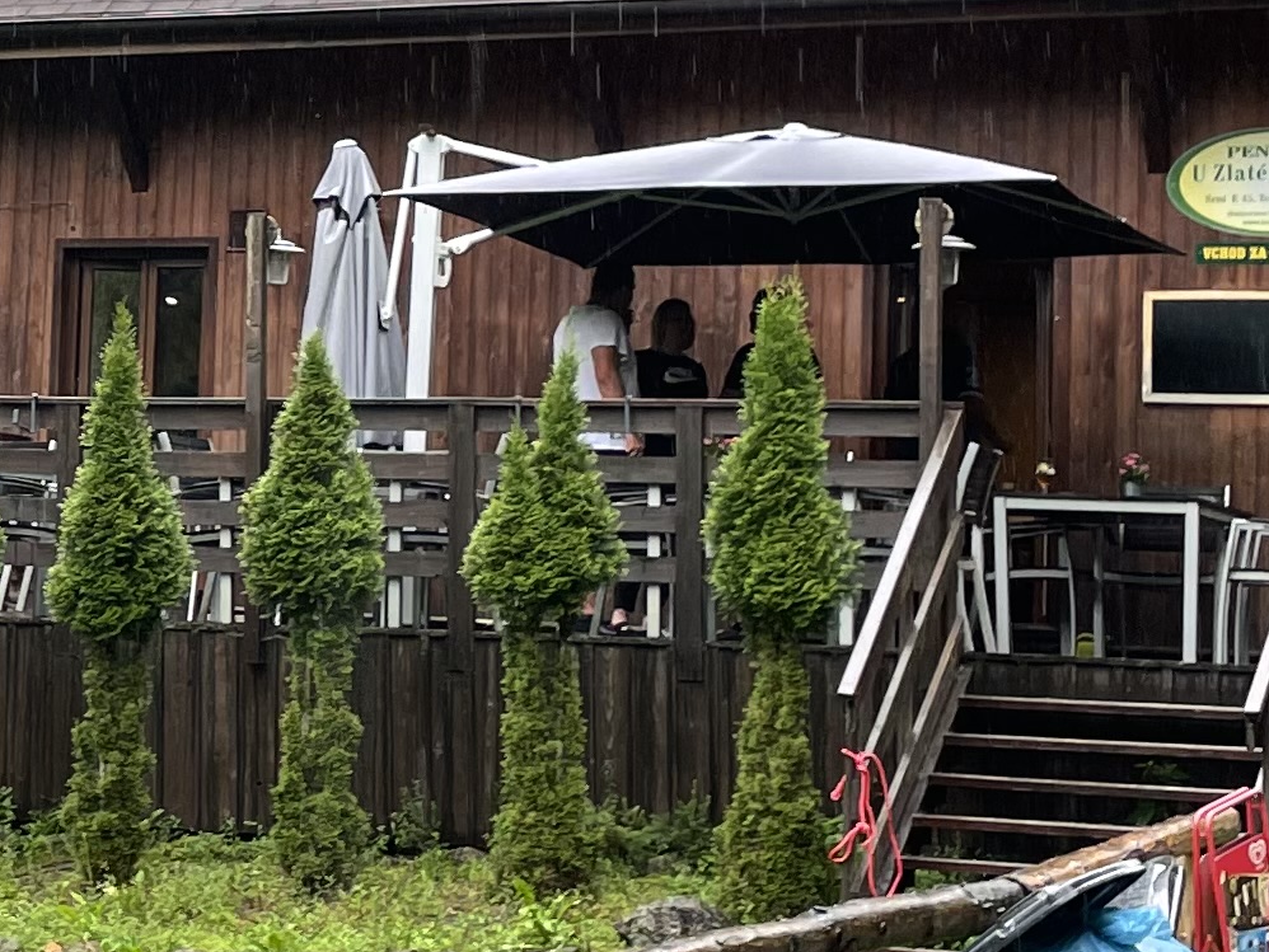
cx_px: -234
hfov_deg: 17.8
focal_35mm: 105
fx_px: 3850
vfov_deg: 14.1
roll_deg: -2.6
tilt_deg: +6.4
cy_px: 254
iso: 32
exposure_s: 1/213
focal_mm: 4.2
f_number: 1.6
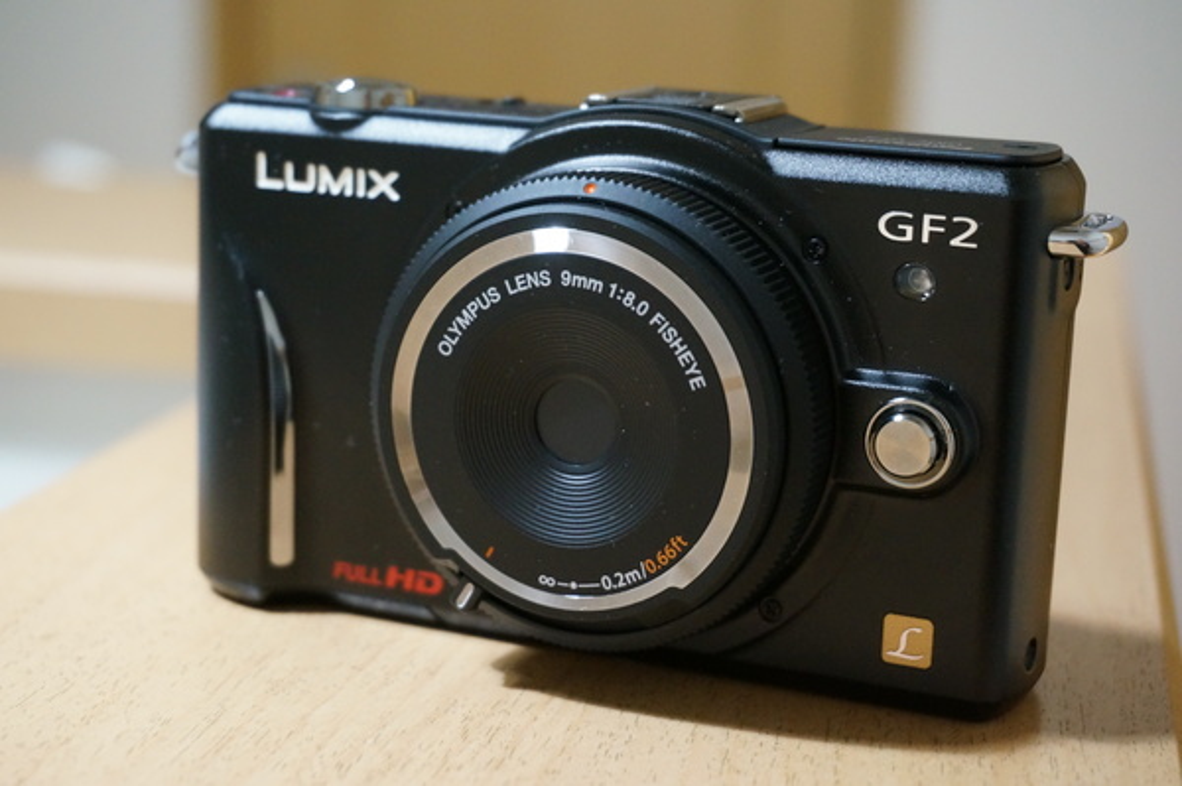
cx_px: 591
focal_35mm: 64
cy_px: 393
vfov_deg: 21.0
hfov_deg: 31.2
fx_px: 2116
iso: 3200
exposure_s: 1/20
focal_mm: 43
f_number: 5.6
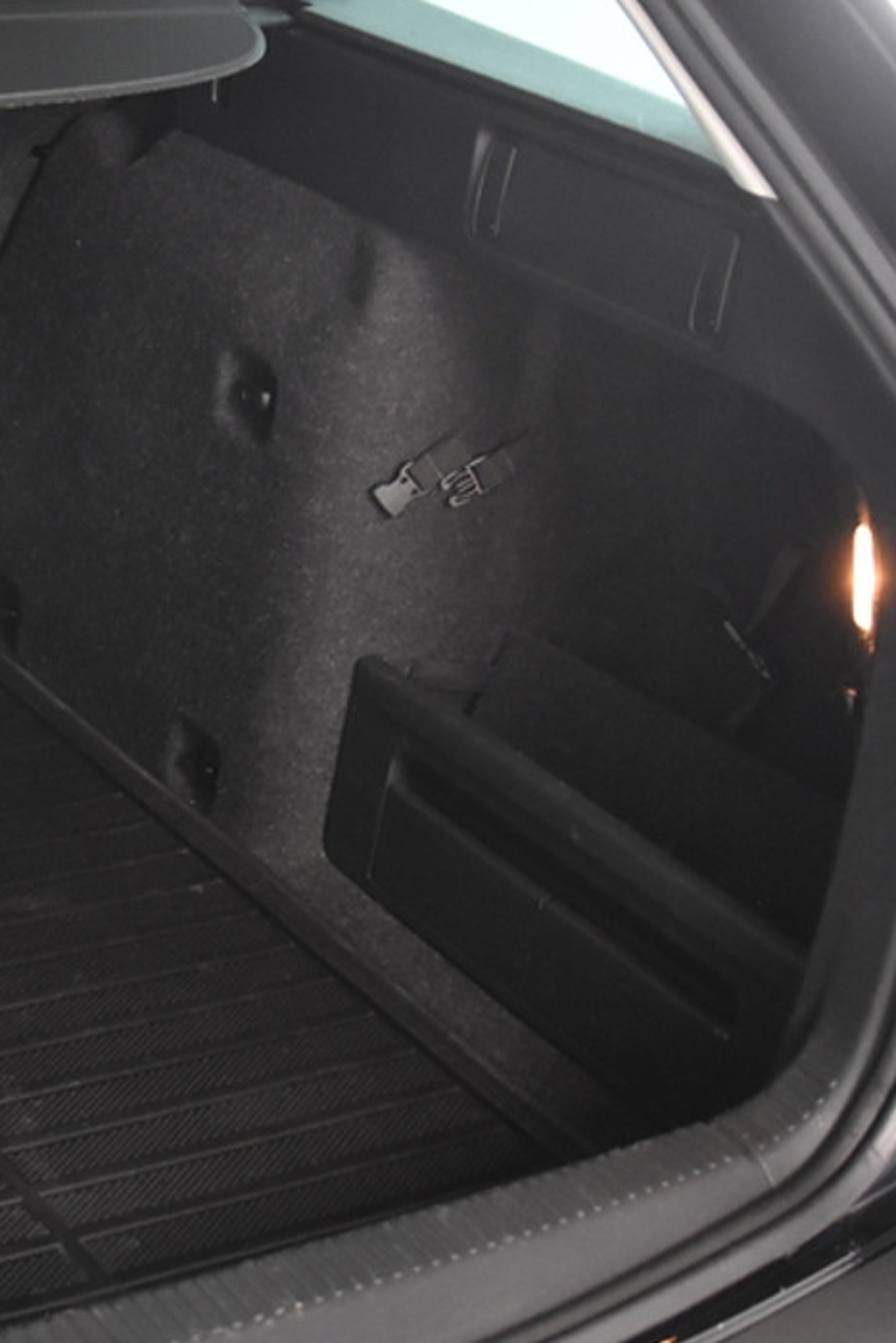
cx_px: -186
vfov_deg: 28.0
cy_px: 580
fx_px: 2686
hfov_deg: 18.0
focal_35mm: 72
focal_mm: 24
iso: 2500
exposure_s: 1/40
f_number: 3
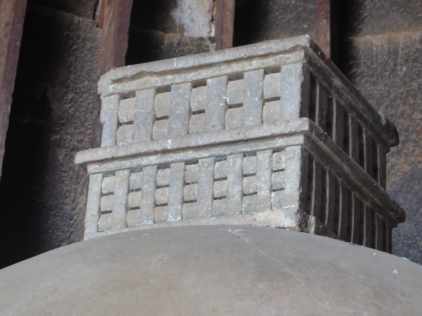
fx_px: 1829
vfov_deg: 9.9
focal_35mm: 150
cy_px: 158
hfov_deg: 13.2
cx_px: 211
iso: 400
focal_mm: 24.2
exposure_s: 1/15
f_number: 5.3
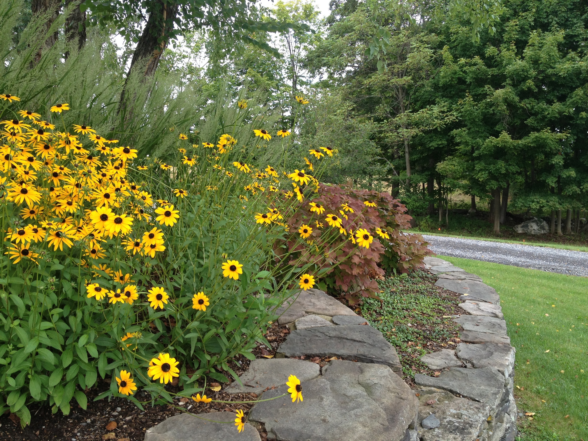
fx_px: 595
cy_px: 220
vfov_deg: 40.7
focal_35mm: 35
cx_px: 294
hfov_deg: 52.6
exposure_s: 1/247
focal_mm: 4.28
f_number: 2.4
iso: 50
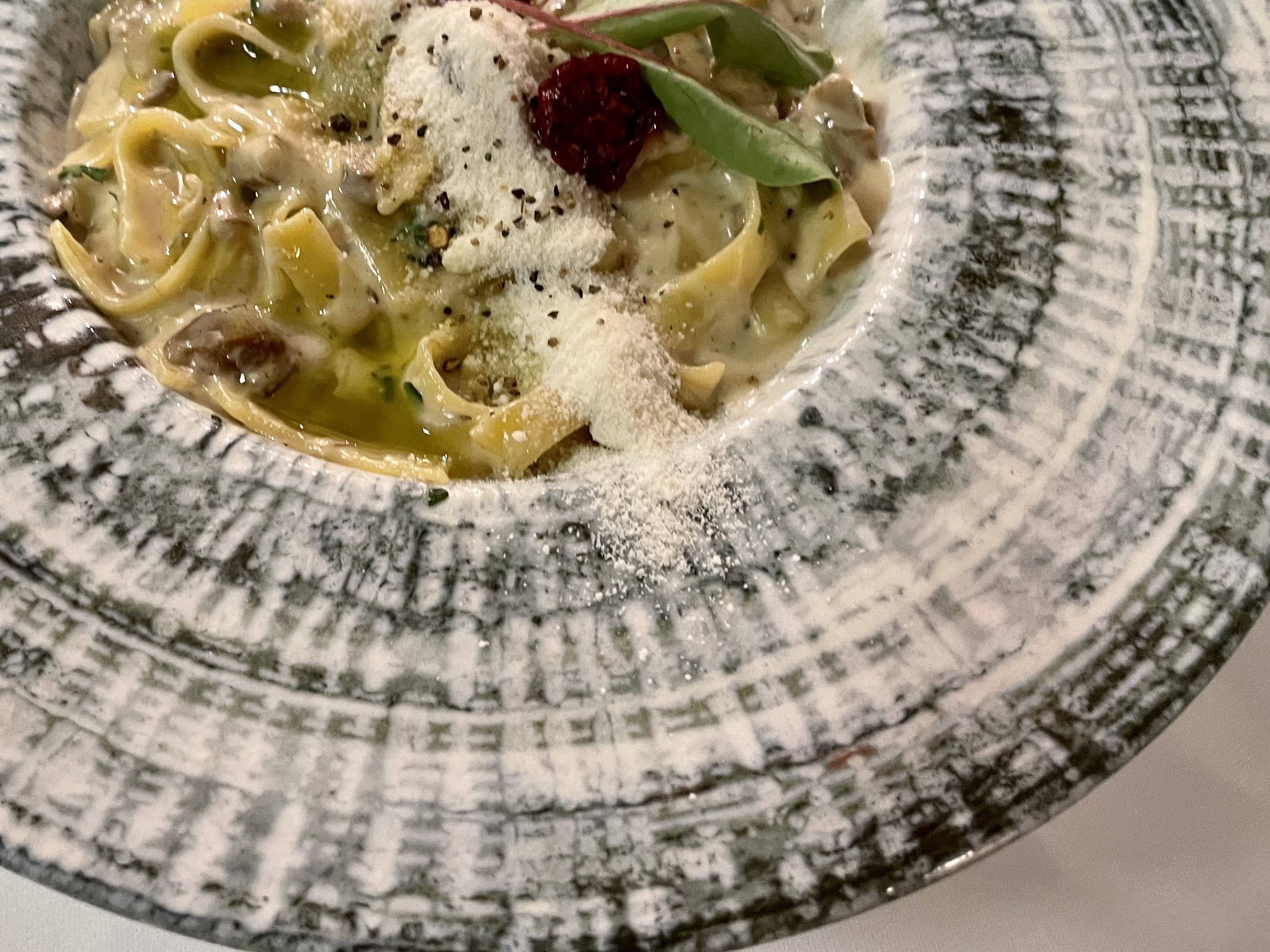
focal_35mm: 37
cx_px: 459
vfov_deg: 38.2
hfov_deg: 49.5
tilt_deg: -55.8
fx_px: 1358
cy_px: 312
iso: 320
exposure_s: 1/50
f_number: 1.6
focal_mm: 4.2
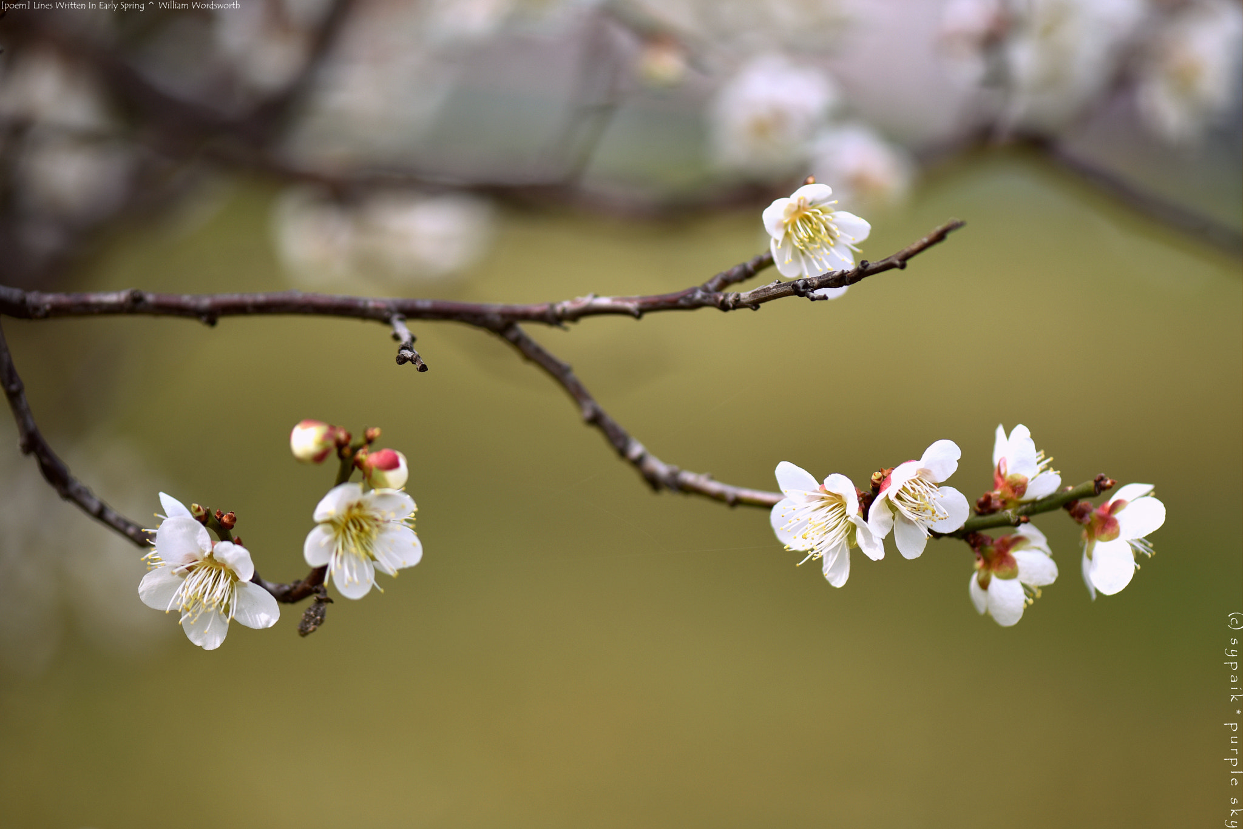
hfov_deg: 19.4
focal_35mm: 105
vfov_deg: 13.1
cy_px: 414
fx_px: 3626
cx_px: 622
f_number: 3.2
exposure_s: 1/1000
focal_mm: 105
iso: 100
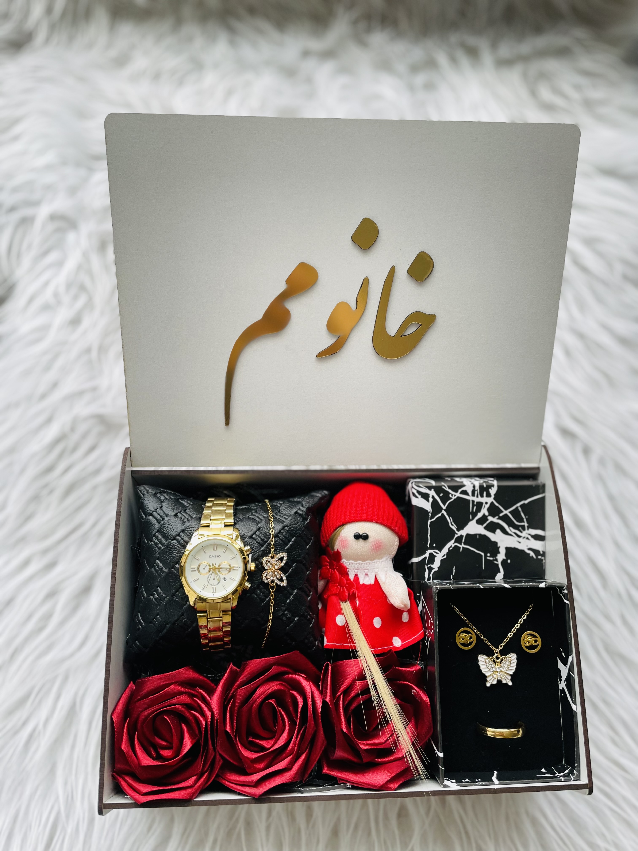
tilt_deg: -68.2
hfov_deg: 53.1
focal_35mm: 26
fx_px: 639
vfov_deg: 67.3
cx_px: 319
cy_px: 426
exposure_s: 1/103
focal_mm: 4.2
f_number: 1.6
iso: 125
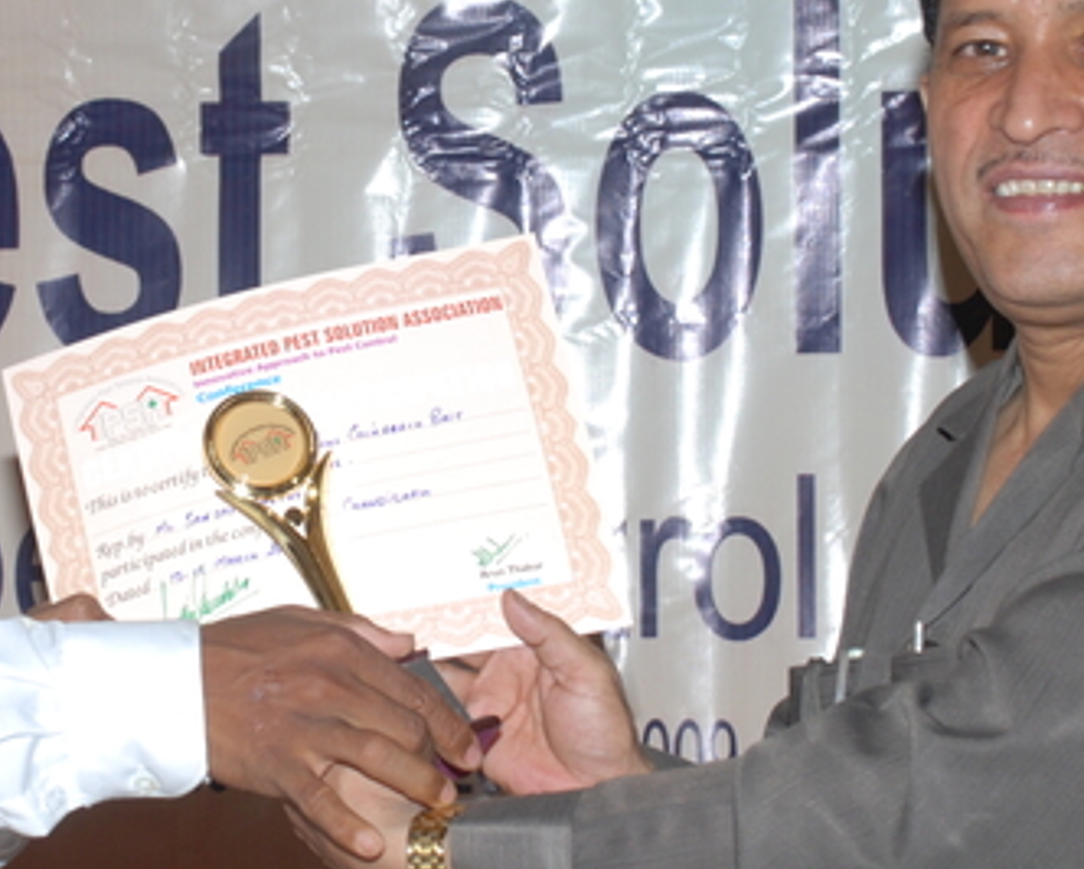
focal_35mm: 129
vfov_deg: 12.0
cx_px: 268
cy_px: 366
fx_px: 4141
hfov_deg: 14.9
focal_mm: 38
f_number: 9
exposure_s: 1/125
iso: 200
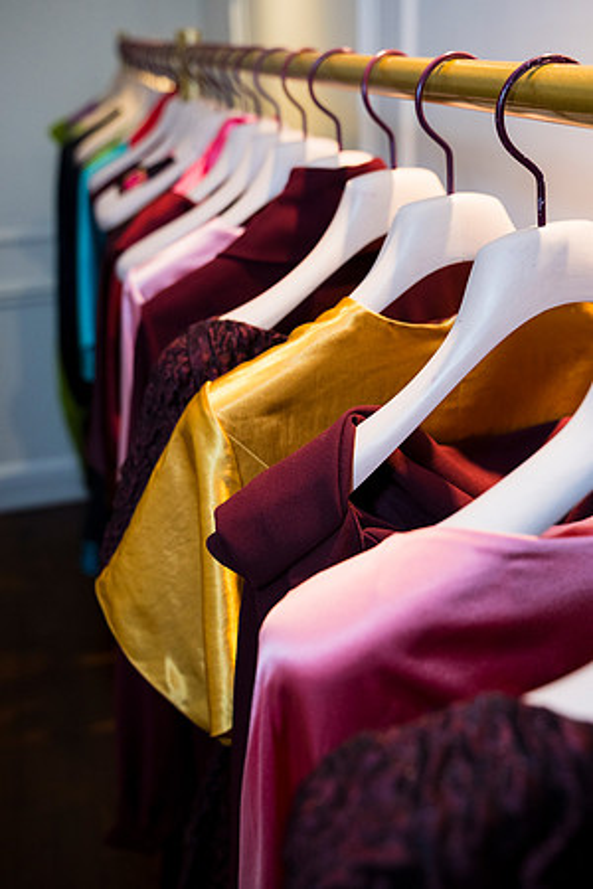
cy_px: 444
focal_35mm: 35
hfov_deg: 37.9
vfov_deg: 54.4
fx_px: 865
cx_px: 296
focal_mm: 35
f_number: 4
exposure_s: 1/100
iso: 1250
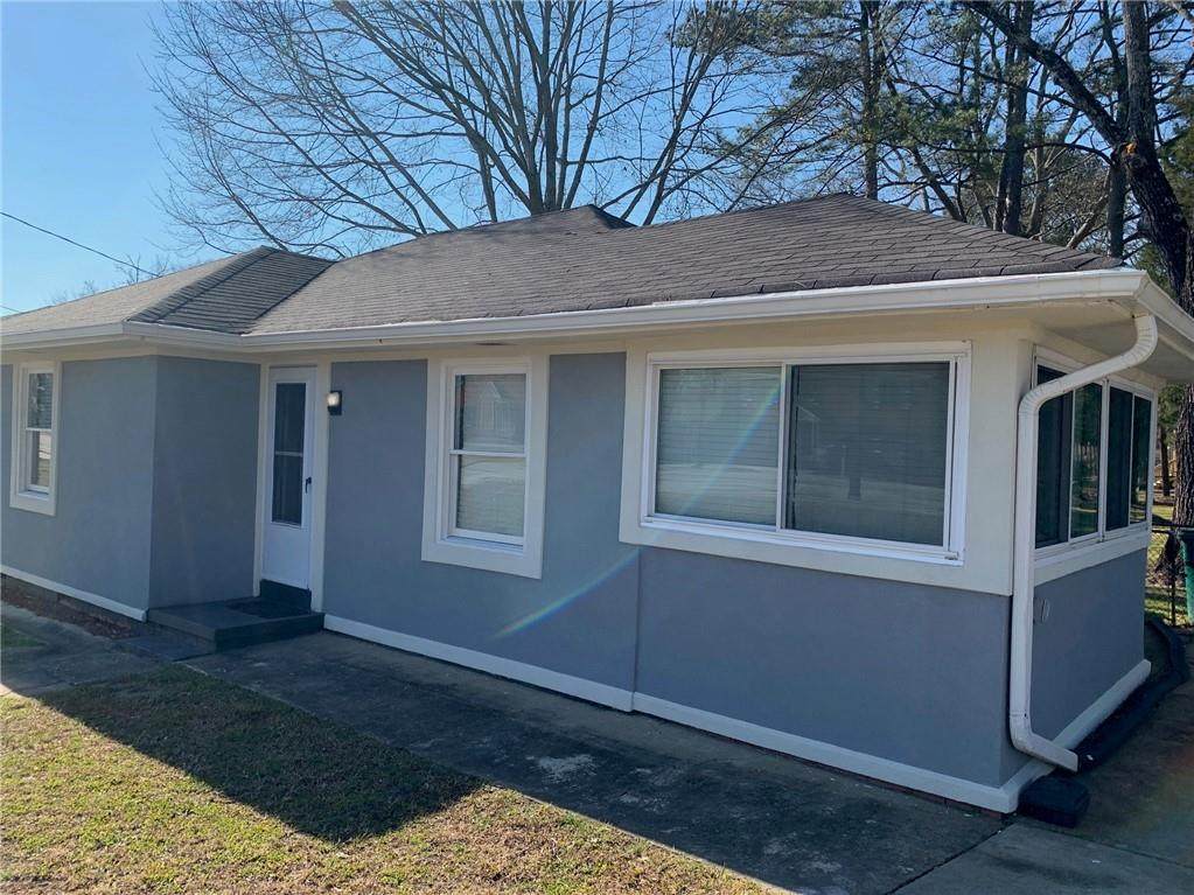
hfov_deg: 67.3
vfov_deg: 53.1
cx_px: 597
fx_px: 897
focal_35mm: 26
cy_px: 448
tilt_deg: -1.2
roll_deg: -2.3
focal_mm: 4.25
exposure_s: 1/1266
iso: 25
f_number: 1.8
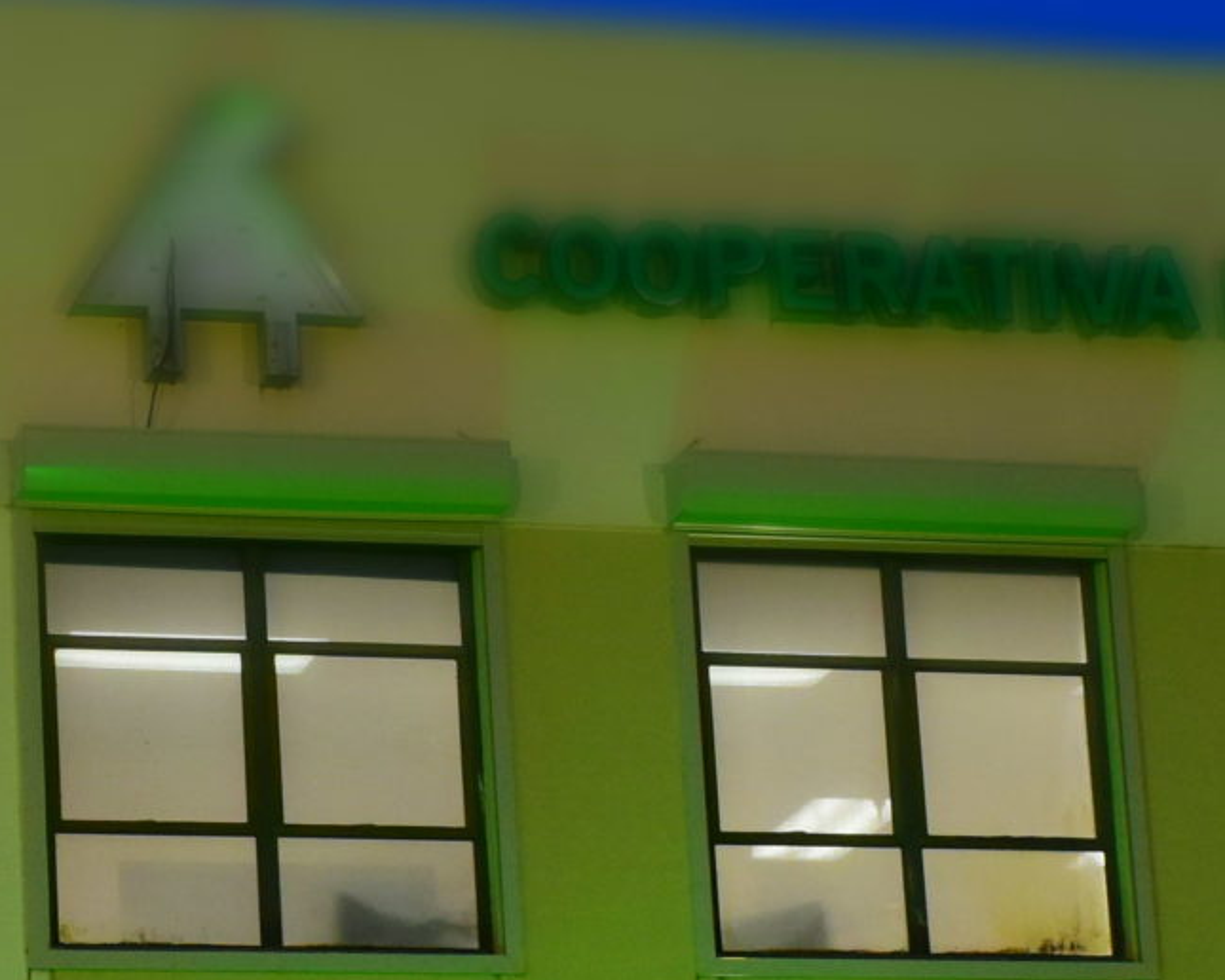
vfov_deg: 11.4
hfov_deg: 14.3
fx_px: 4858
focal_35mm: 134
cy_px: 1059
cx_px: 348
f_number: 6.3
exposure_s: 1/15
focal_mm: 24
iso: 1250
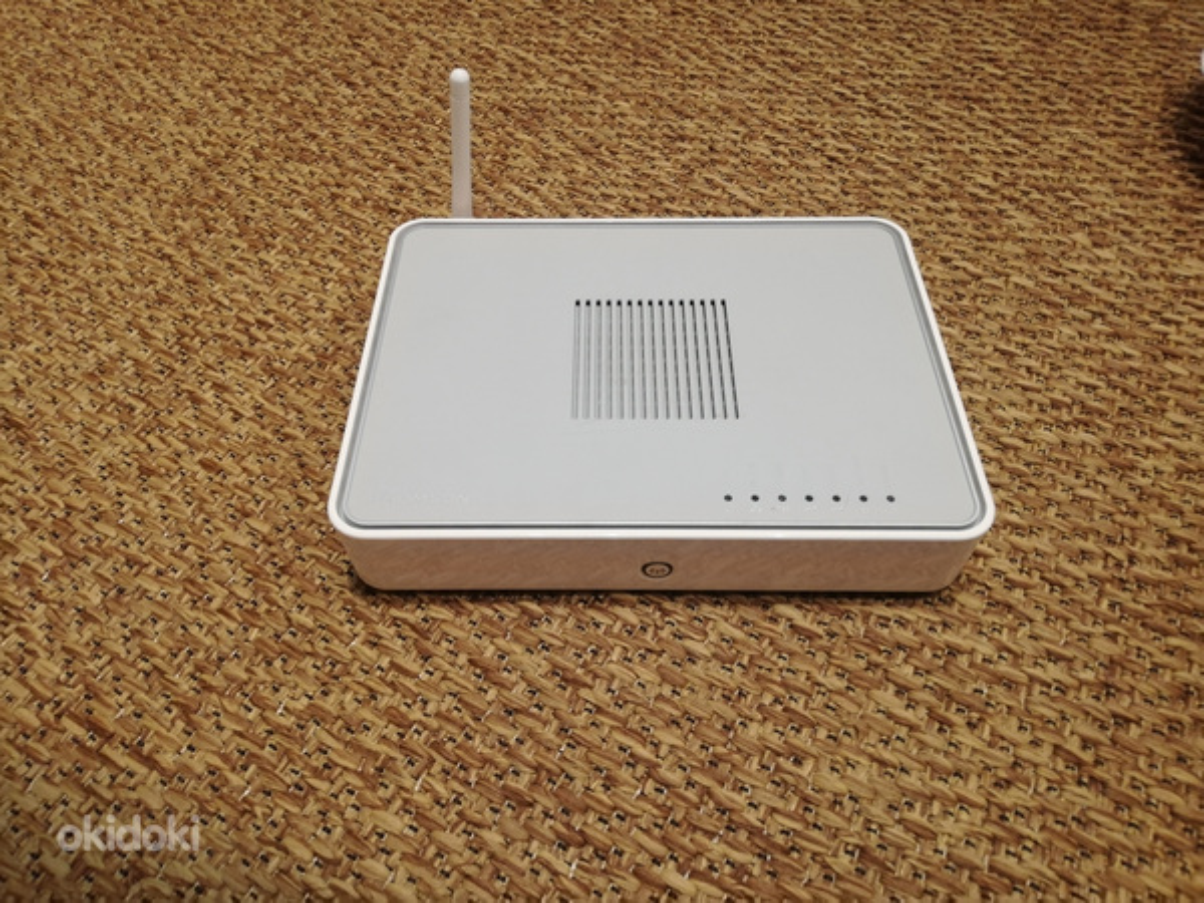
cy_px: 452
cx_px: 602
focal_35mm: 26
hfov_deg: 67.3
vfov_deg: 53.1
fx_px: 904
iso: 400
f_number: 2.2
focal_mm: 3.81
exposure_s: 1/25
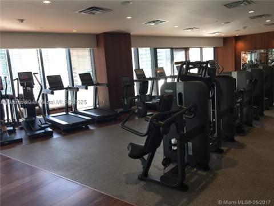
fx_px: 230
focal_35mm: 29
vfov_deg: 48.2
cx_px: 137
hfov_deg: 61.7
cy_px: 103
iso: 25
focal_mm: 4.15
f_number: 2.2
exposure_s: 1/60
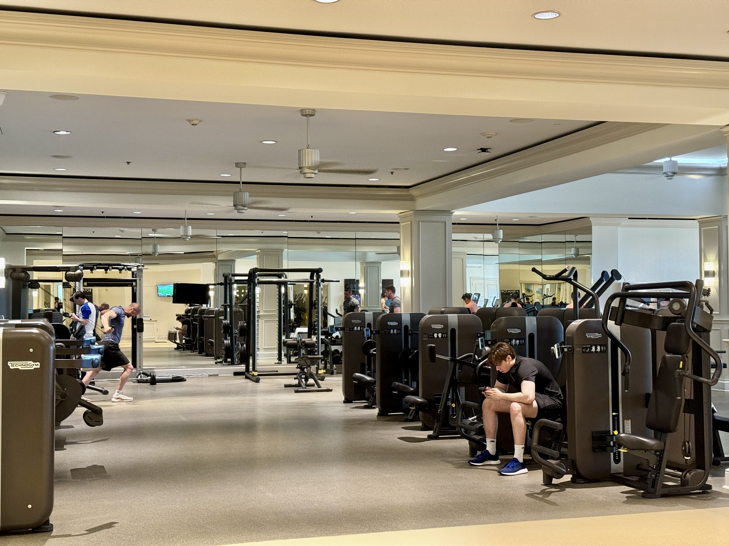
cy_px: 273
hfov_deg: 39.7
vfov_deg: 30.3
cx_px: 364
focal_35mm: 48
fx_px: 1011
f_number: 1.78
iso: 320
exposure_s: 1/40
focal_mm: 6.76
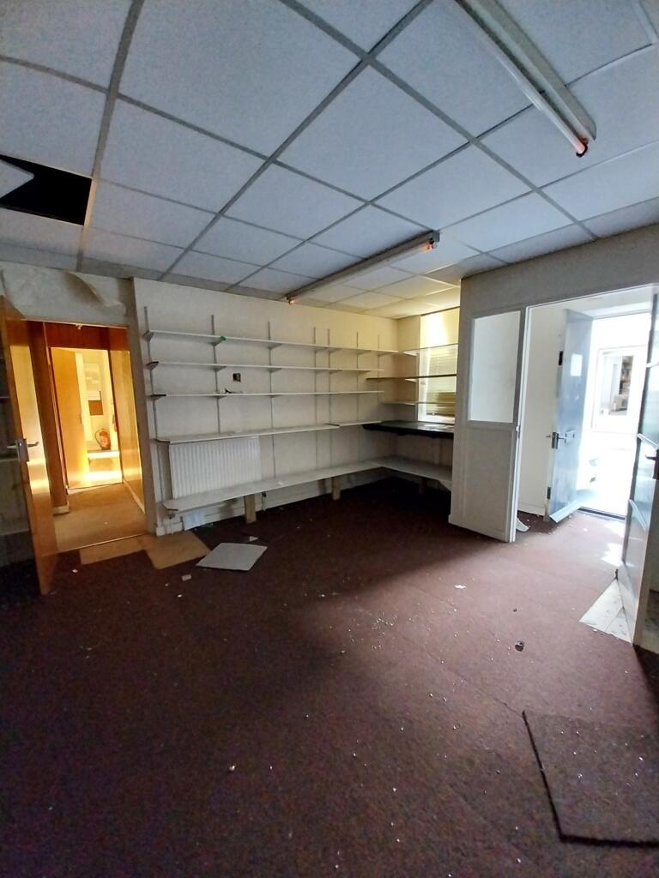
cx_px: 330
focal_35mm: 13
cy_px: 439
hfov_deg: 89.9
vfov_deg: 106.2
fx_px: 330
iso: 320
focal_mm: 1.13
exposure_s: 1/20
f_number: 2.2
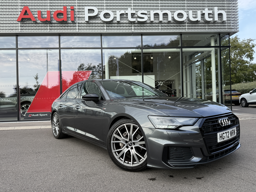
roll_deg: +2.1
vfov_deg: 56.8
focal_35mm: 24
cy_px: 96
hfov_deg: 71.6
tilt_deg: +1.2
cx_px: 128
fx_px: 177
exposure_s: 1/1292
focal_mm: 6.76
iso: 80
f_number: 1.78
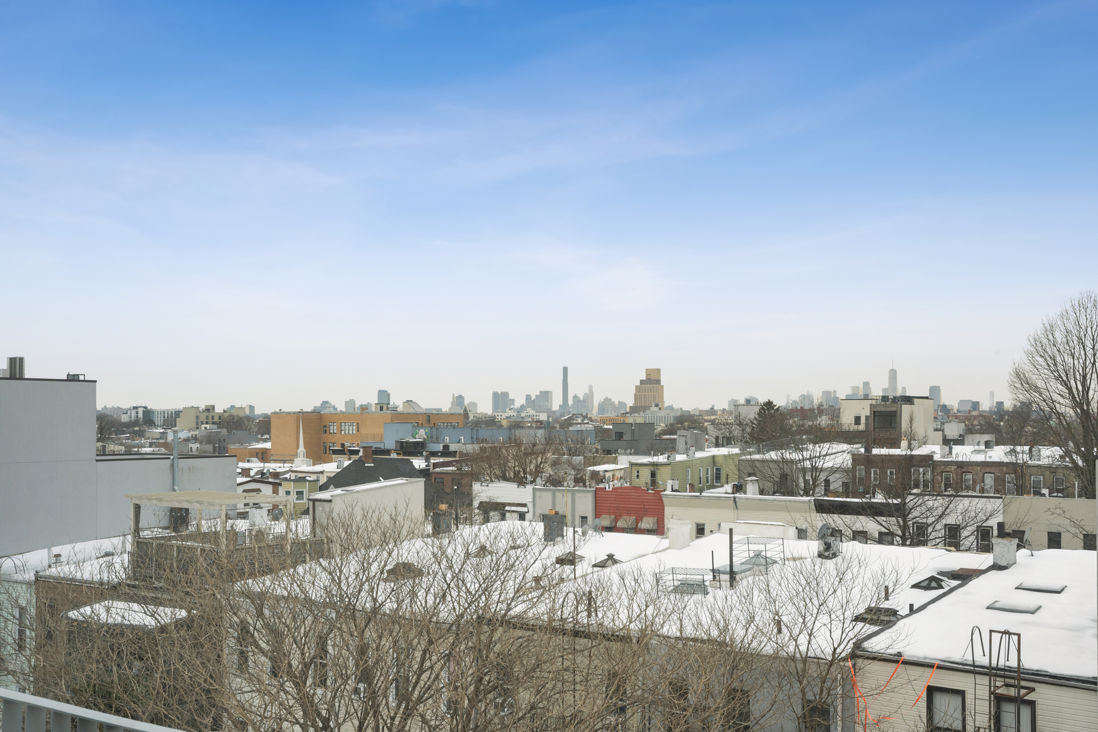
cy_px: 366
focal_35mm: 40
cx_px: 549
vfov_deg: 33.4
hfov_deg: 48.5
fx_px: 1220
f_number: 14
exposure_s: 1/50
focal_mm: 40
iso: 320
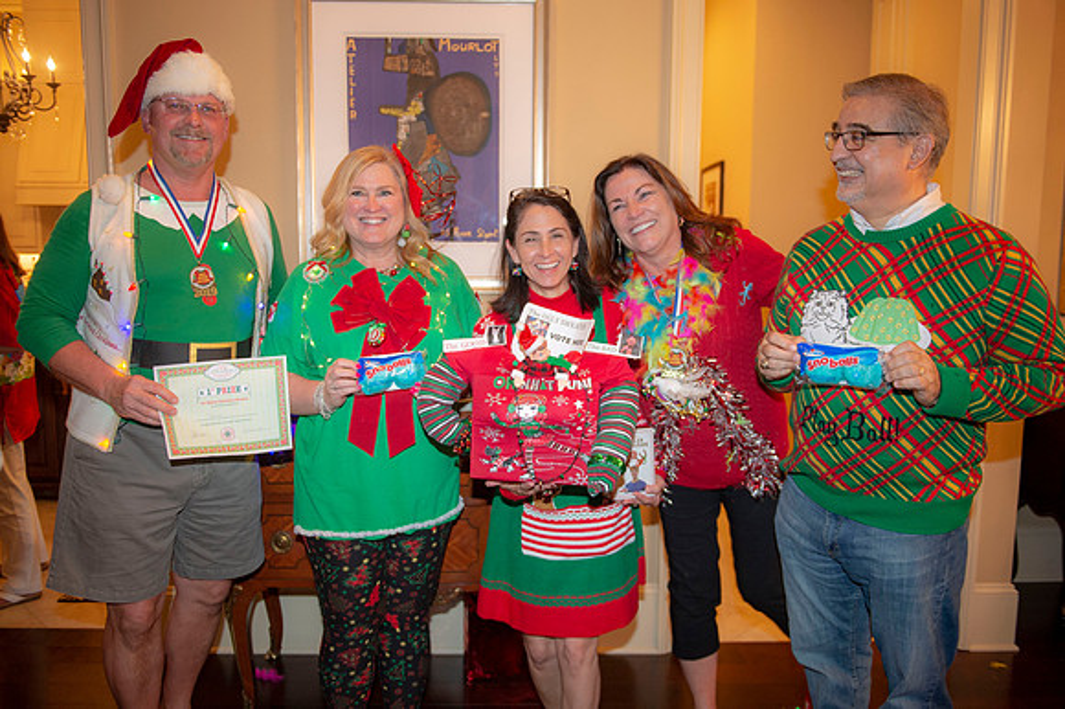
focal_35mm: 28
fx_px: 828
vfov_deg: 46.4
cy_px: 354
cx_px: 532
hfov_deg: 65.5
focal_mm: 28
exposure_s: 1/125
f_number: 2.8
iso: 1600
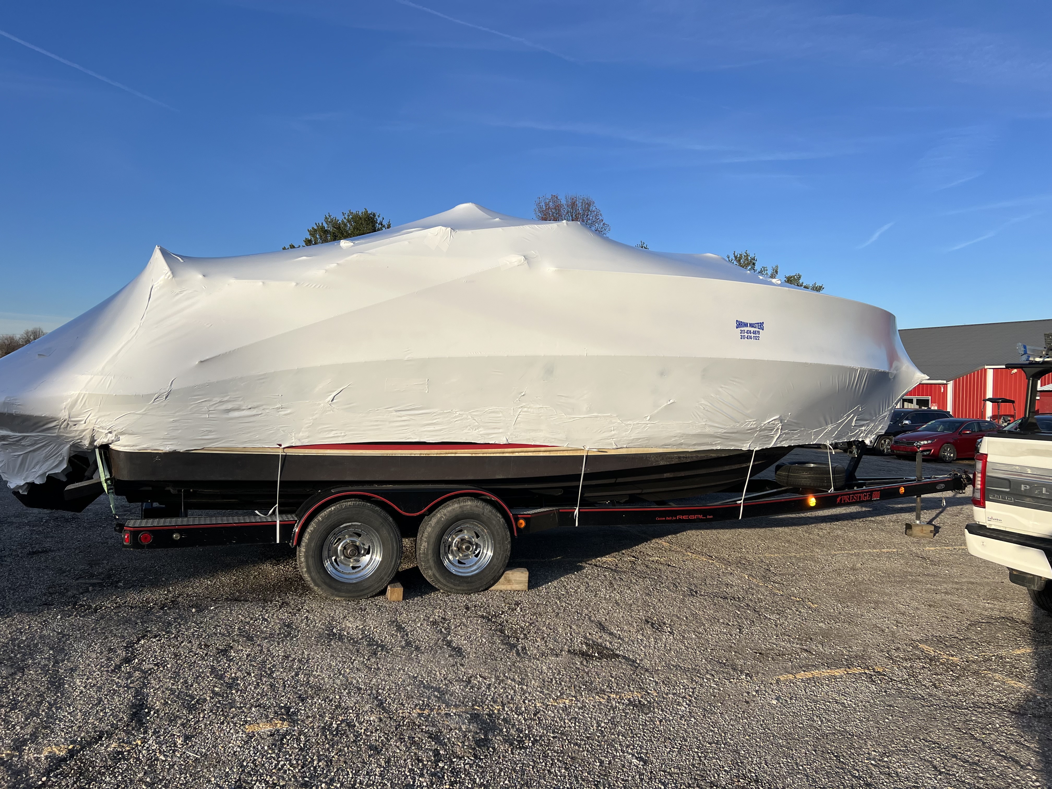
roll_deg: -0.7
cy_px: 394
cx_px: 526
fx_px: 790
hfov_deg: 67.3
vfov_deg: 53.1
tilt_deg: +0.0
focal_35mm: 26
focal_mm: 5.7
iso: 50
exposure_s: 1/3968
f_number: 1.5
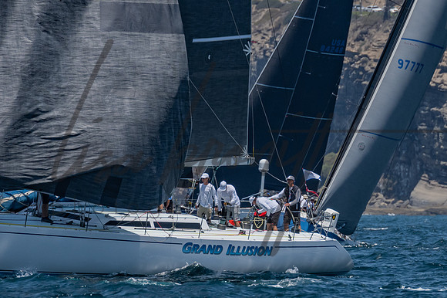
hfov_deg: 2.0
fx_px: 13078
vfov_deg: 1.3
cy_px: 65
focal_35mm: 1054
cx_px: 278
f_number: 5.6
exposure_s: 1/2500
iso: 320
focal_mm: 400
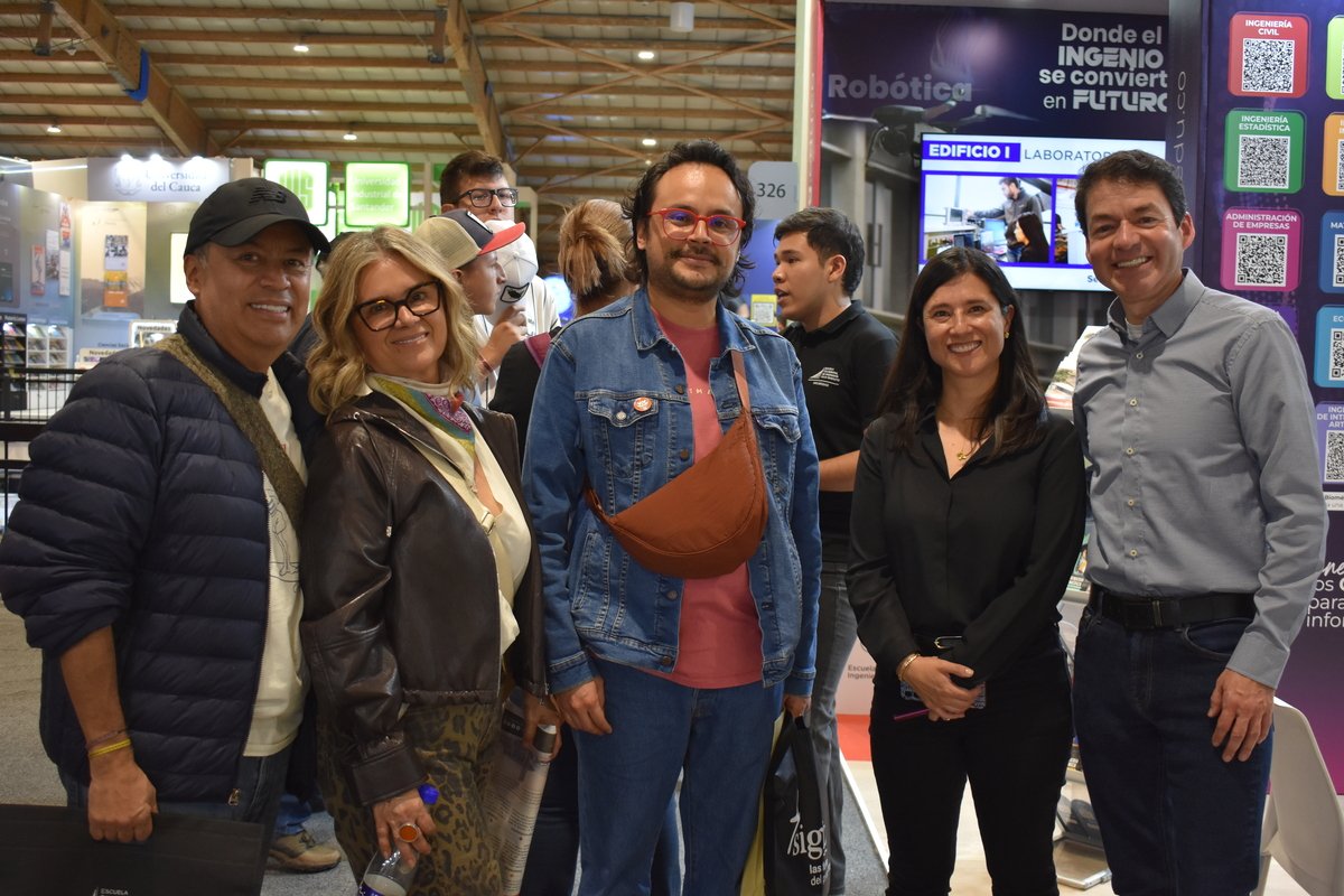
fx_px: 1456
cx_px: 672
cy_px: 448
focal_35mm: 39
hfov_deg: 49.6
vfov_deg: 34.2
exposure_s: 1/80
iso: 800
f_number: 4.2
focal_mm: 26
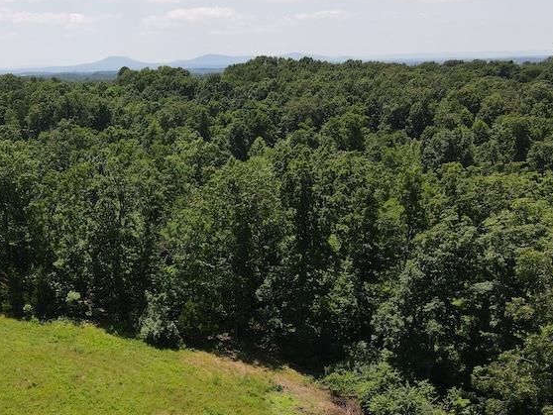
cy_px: 279
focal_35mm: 43
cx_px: 80
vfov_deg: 33.3
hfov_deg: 41.2
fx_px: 687
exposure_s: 1/40
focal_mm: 4.5
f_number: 2.8
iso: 100
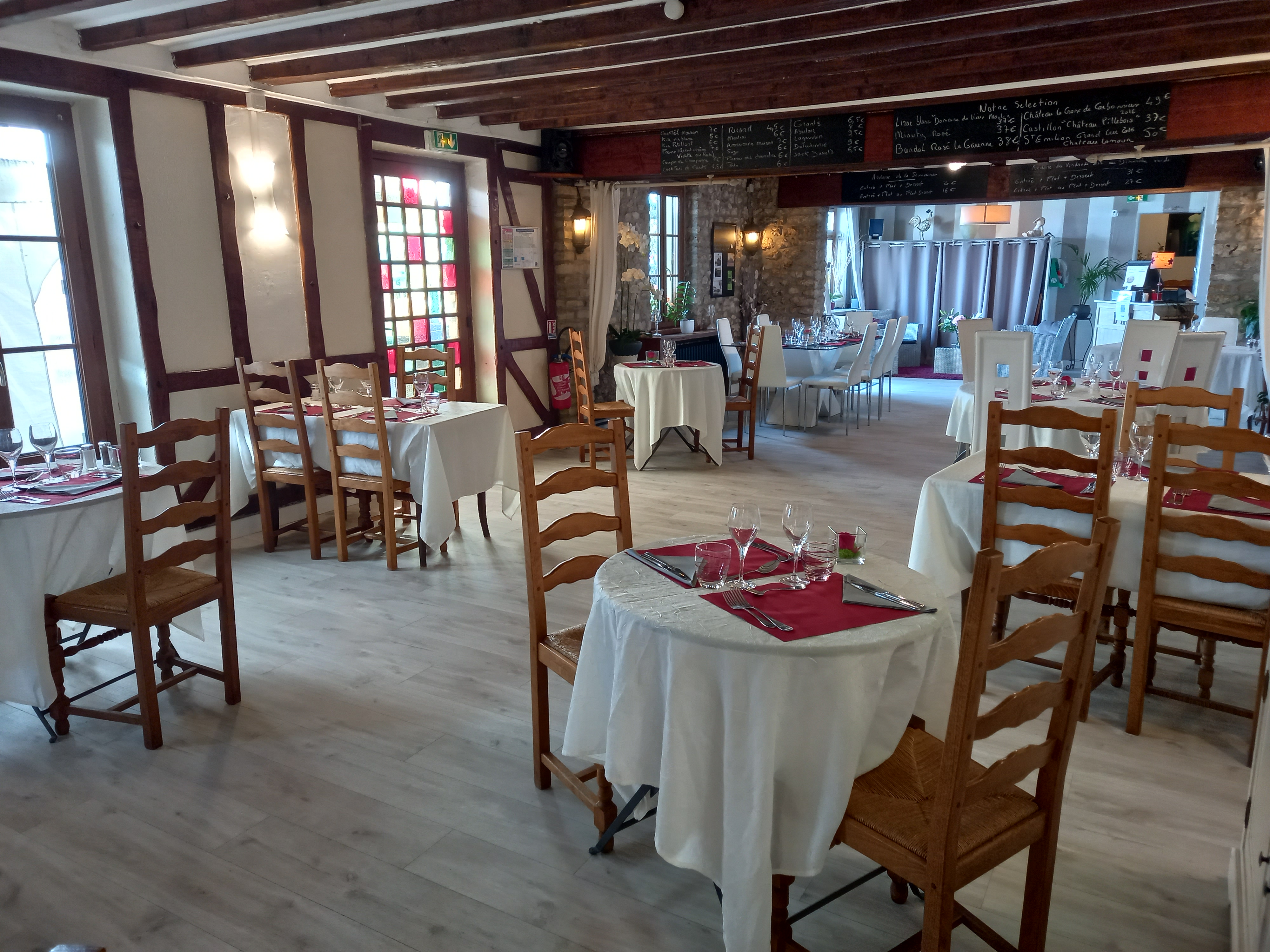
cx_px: 635
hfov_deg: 69.4
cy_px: 476
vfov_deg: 54.9
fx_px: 917
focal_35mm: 25
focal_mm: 4.6
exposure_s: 1/33
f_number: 2
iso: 200
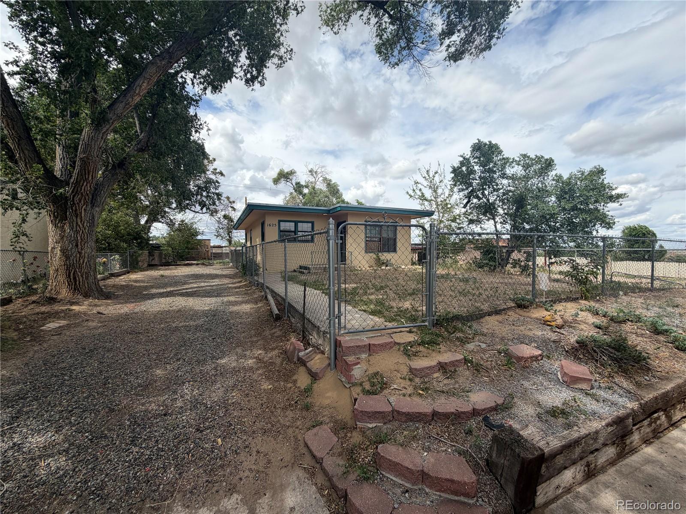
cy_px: 257
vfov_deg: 85.7
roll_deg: +0.8
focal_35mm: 14
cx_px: 343
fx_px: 277
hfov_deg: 102.1
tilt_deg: -1.8
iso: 20
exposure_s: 1/901
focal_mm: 2.22
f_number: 2.2
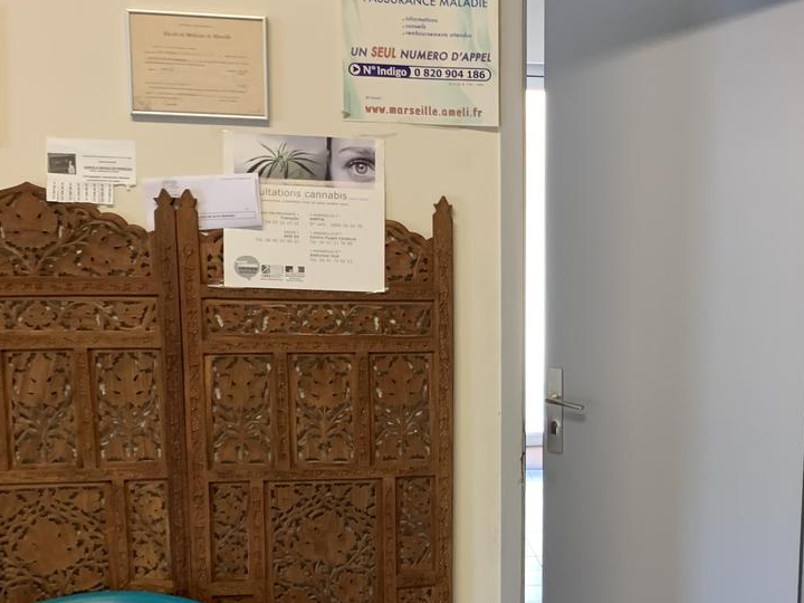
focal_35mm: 54
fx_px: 1254
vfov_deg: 26.7
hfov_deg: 34.7
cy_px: 453
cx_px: 614
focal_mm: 4.25
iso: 200
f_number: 1.8
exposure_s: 1/50
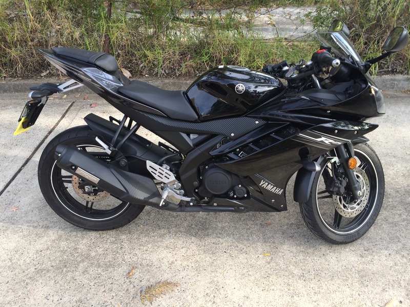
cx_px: 205
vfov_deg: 46.8
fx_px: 355
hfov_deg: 60.0
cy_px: 154
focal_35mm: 30
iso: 32
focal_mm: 4.12
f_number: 2.2
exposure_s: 1/316
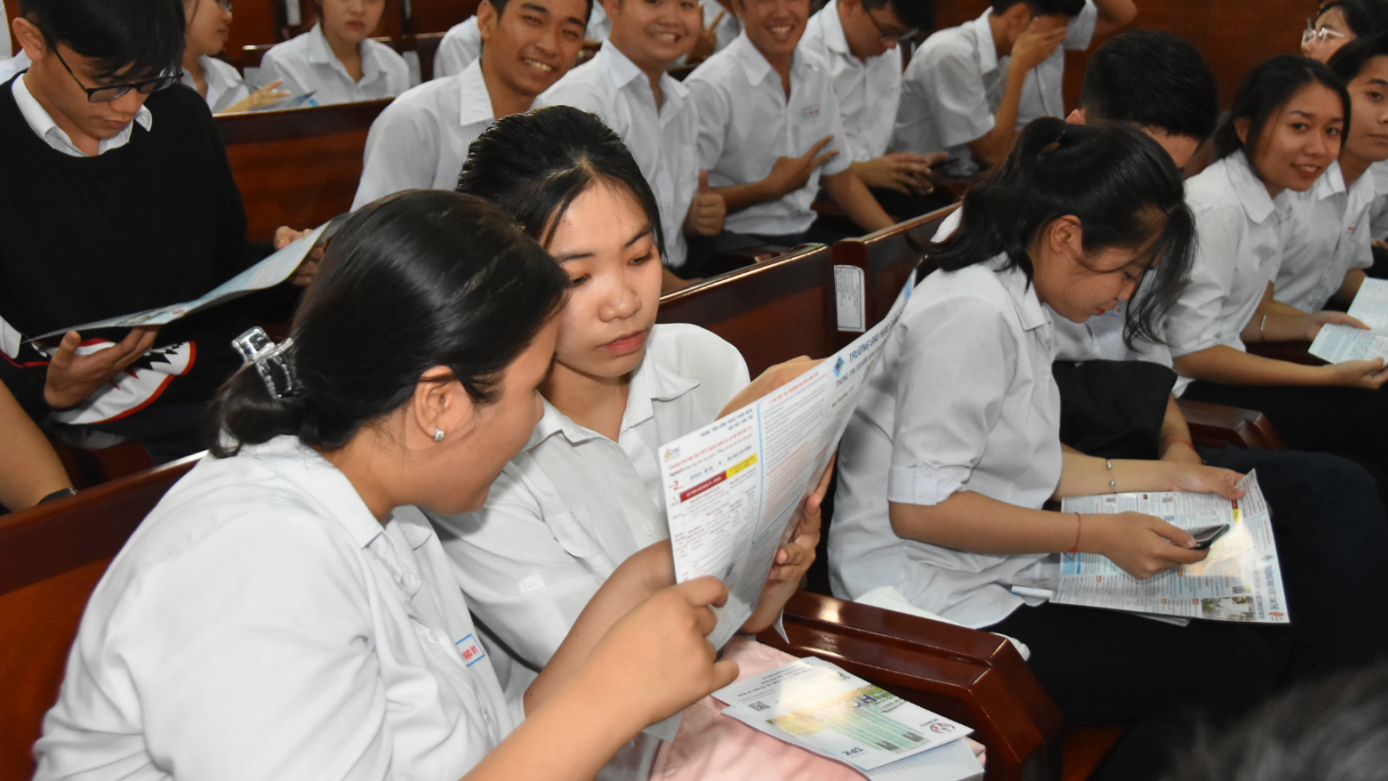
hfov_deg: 40.9
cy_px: 311
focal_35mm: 51
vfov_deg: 23.7
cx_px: 719
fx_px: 1860
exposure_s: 1/125
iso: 3200
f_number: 4
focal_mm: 31
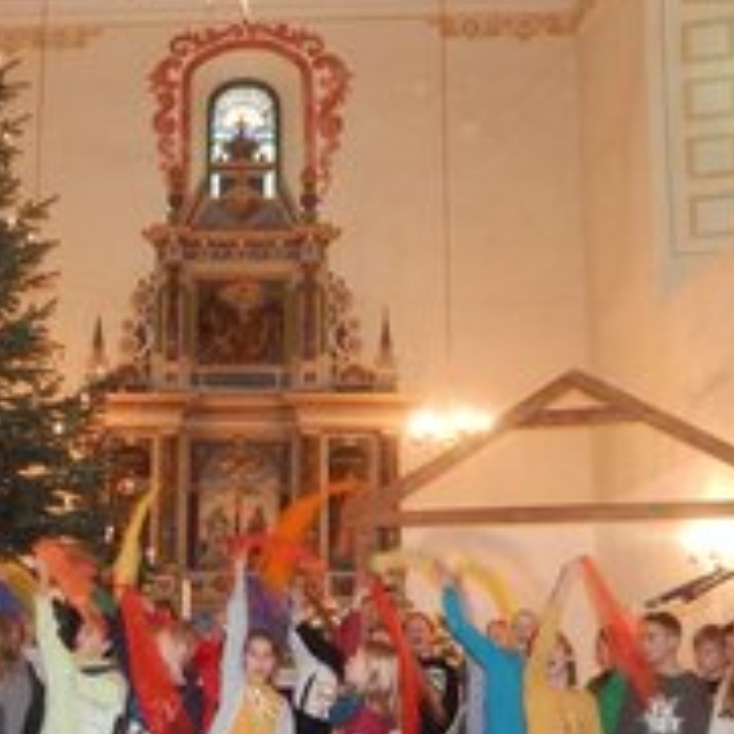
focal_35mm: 43
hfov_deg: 37.1
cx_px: 97
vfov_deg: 39.2
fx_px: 1032
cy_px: 389
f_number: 3
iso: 500
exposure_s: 1/30
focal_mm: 4
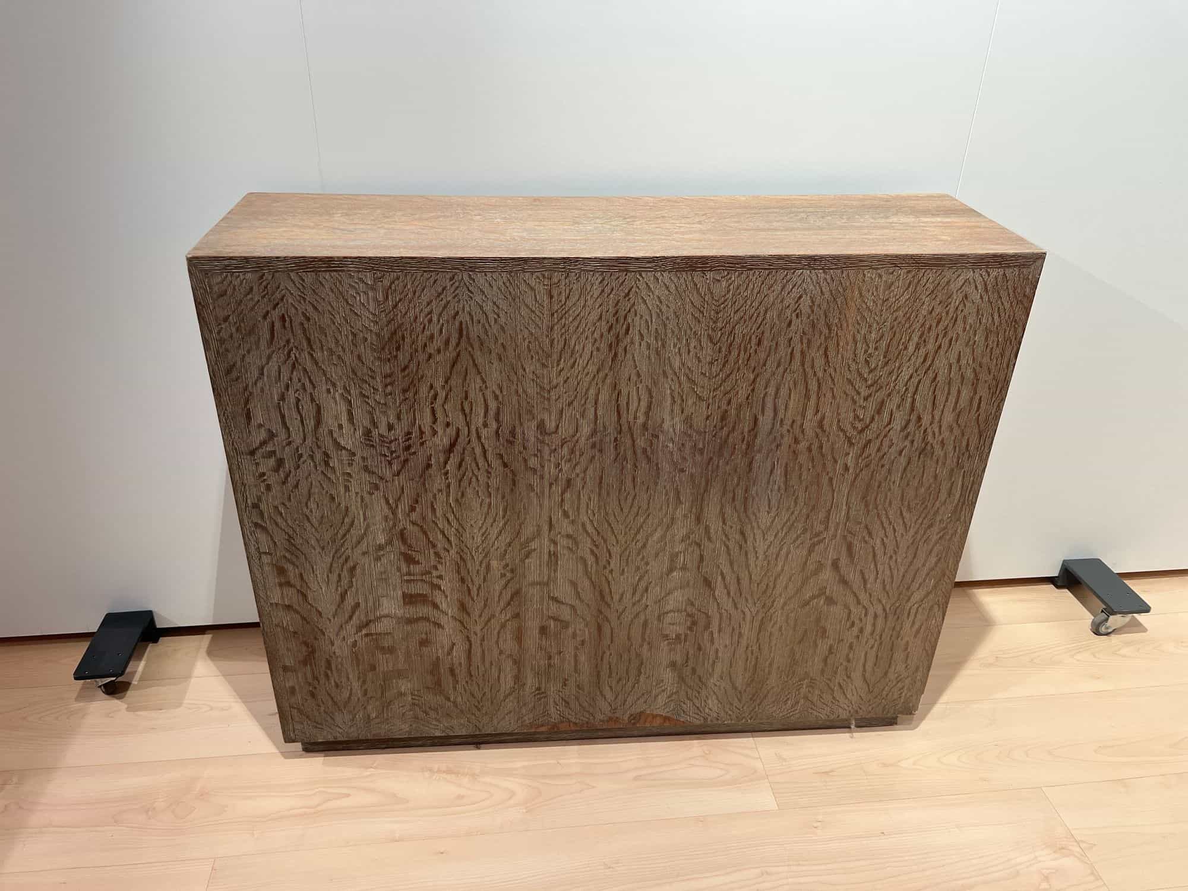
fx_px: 892
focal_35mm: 26
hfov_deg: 67.3
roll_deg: -1.0
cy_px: 446
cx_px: 594
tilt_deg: -29.8
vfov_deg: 53.1
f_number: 1.5
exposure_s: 1/100
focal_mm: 5.7
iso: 125
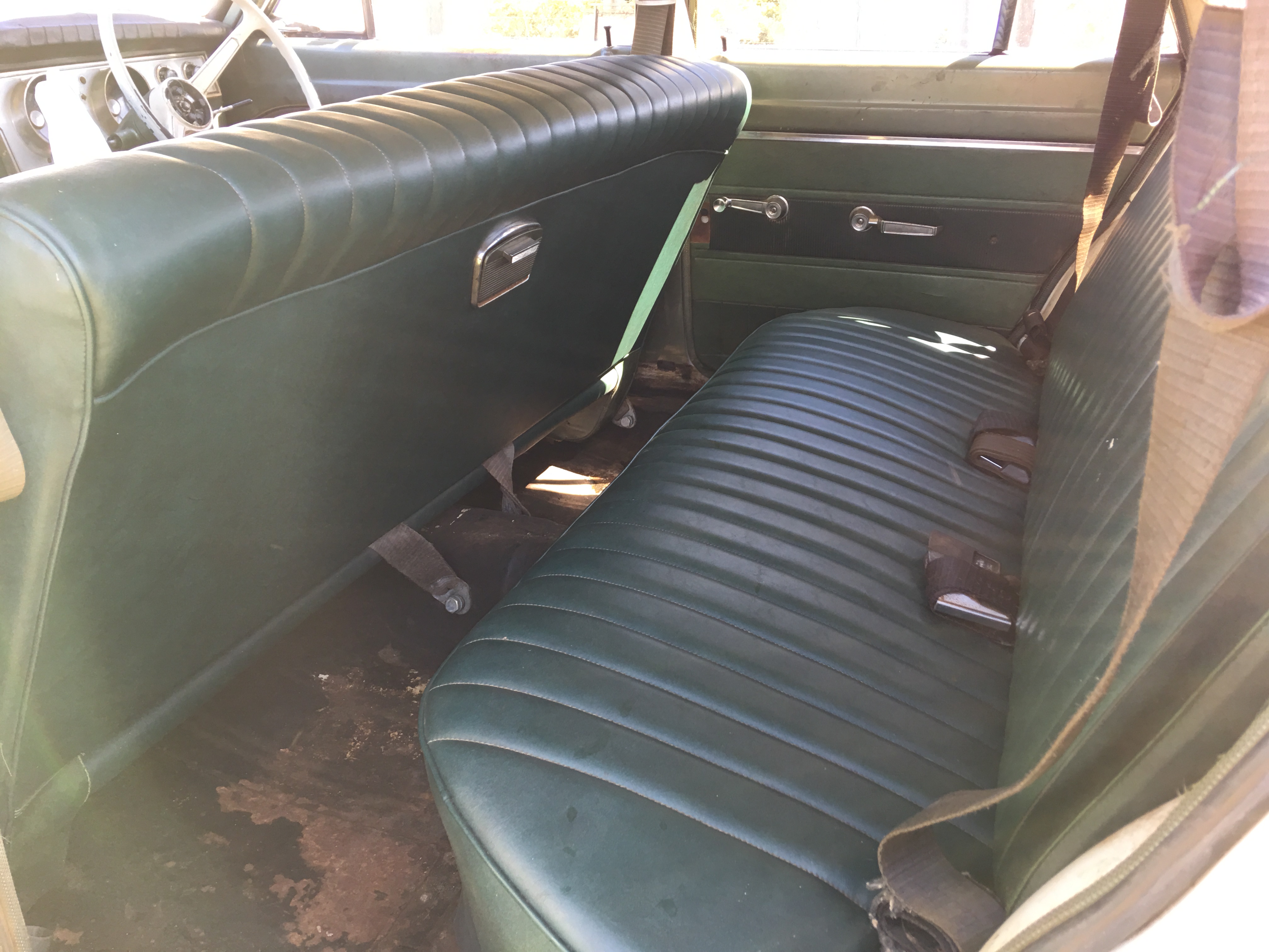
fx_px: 1063
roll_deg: -3.3
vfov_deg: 48.2
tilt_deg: -18.8
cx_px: 634
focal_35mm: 29
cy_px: 476
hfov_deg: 61.7
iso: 32
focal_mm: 4.15
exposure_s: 1/50
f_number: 2.2
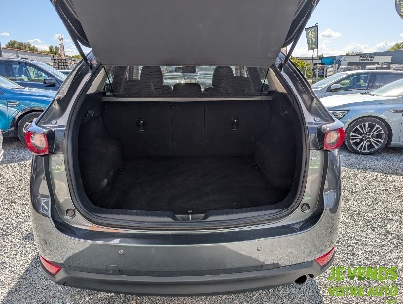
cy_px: 152
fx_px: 280
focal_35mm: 24
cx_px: 202
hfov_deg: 71.5
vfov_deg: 57.0
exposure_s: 1/760
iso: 17
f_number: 1.68
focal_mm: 6.9
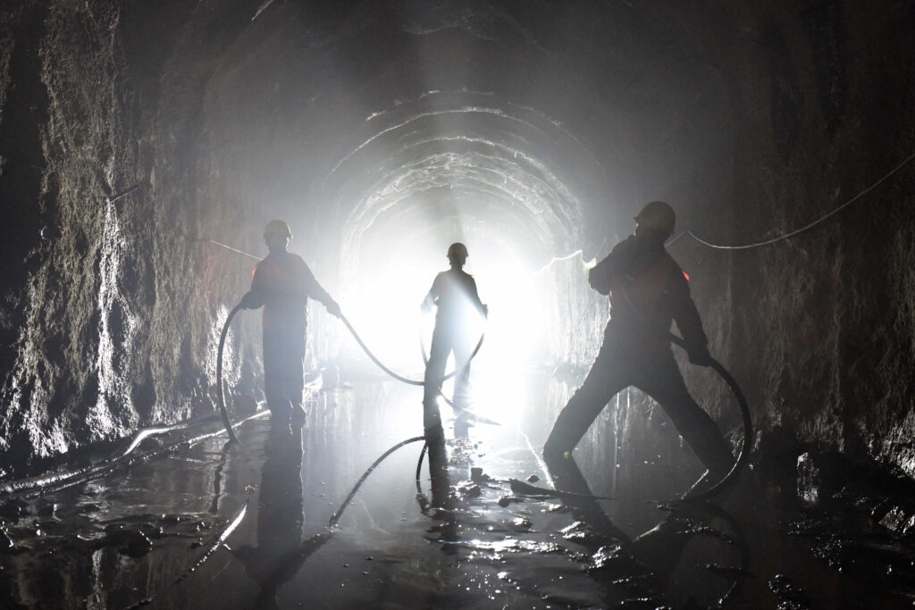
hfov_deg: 54.4
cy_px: 305
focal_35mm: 35
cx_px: 458
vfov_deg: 37.9
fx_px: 890
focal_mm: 35
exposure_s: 1/100
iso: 18000
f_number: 7.1
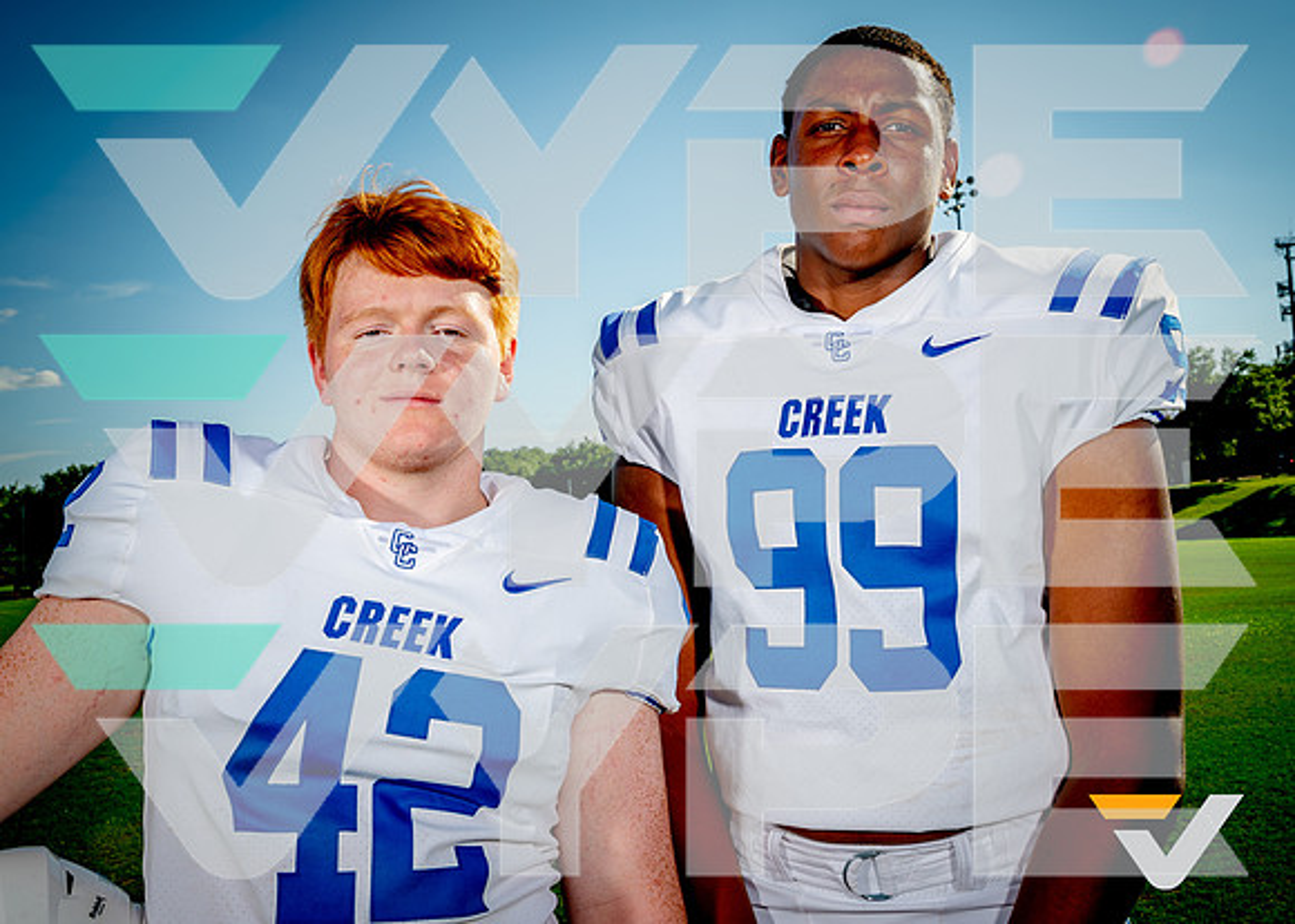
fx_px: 1383
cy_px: 463
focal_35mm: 38
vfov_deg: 37.0
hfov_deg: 50.2
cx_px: 633
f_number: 11
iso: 100
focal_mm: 34
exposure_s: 1/125
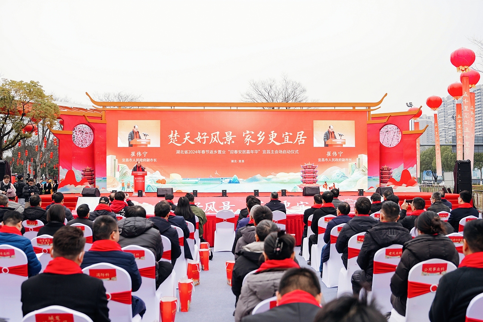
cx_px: 242
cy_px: 161
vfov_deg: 36.9
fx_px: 483
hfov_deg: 53.1
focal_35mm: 36
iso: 100
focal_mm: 24
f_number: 2.8
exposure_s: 1/200
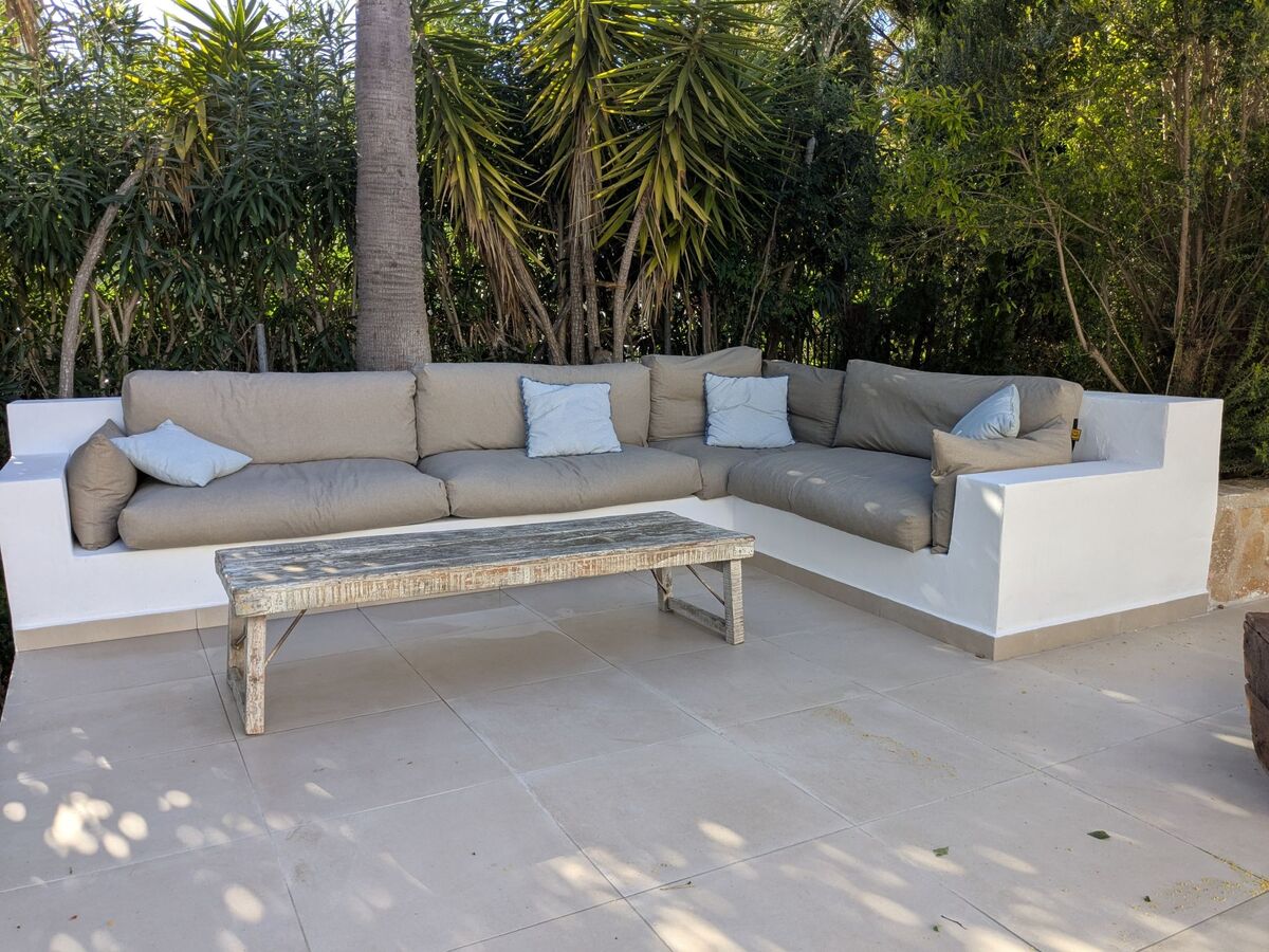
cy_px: 476
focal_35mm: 27
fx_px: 990
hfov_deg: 65.3
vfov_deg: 51.4
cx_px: 634
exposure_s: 1/508
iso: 47
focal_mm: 4.38
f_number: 1.73
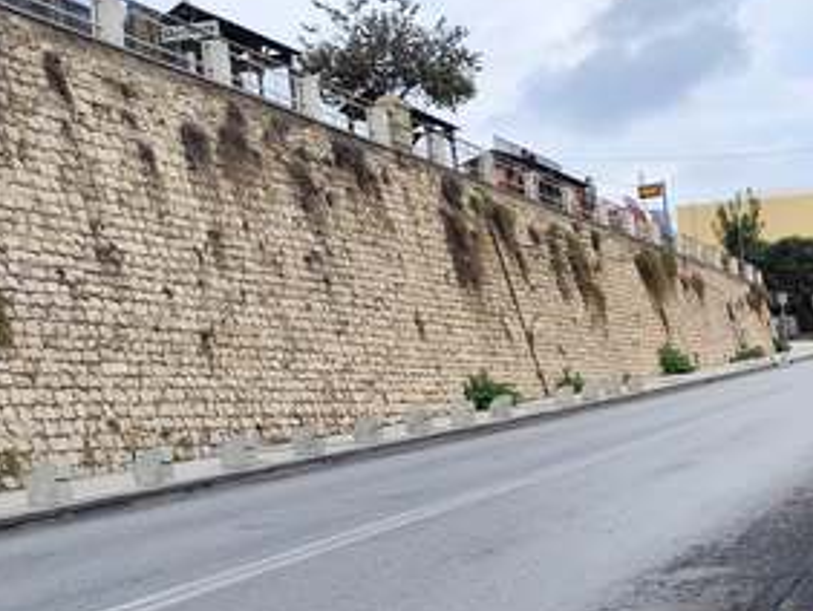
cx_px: 902
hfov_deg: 30.1
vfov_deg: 25.5
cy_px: 437
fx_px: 1340
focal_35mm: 57
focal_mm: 6.14
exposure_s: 1/476
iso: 50
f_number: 1.65
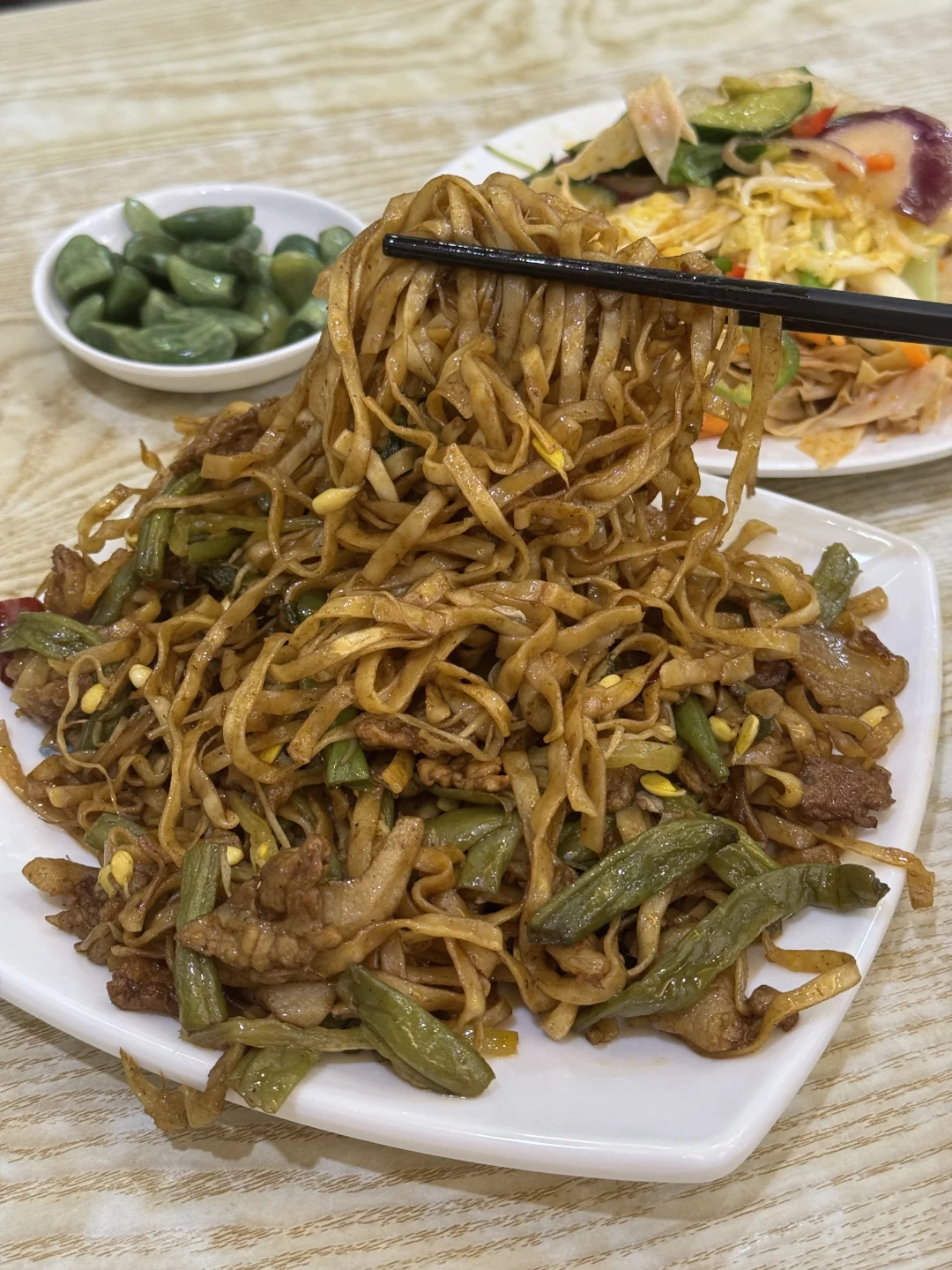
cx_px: 476
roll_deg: +0.3
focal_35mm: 48
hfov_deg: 30.3
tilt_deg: -42.6
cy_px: 635
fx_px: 1760
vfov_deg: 39.7
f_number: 1.78
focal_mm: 6.76
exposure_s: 1/50
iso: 200
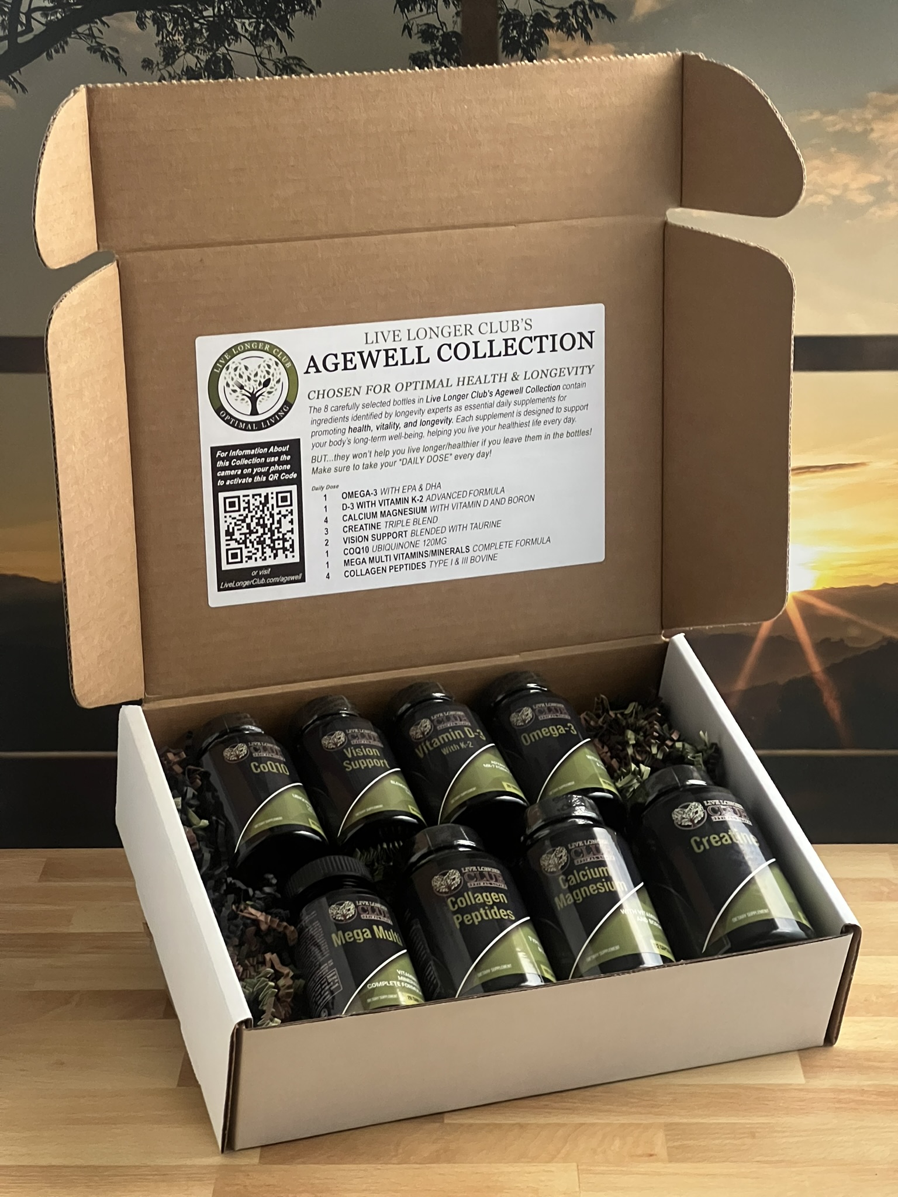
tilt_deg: -17.4
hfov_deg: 19.1
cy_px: 598
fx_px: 2663
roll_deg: -1.1
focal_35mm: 77
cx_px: 449
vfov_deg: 25.3
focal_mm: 9
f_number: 2.8
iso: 800
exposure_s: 1/30
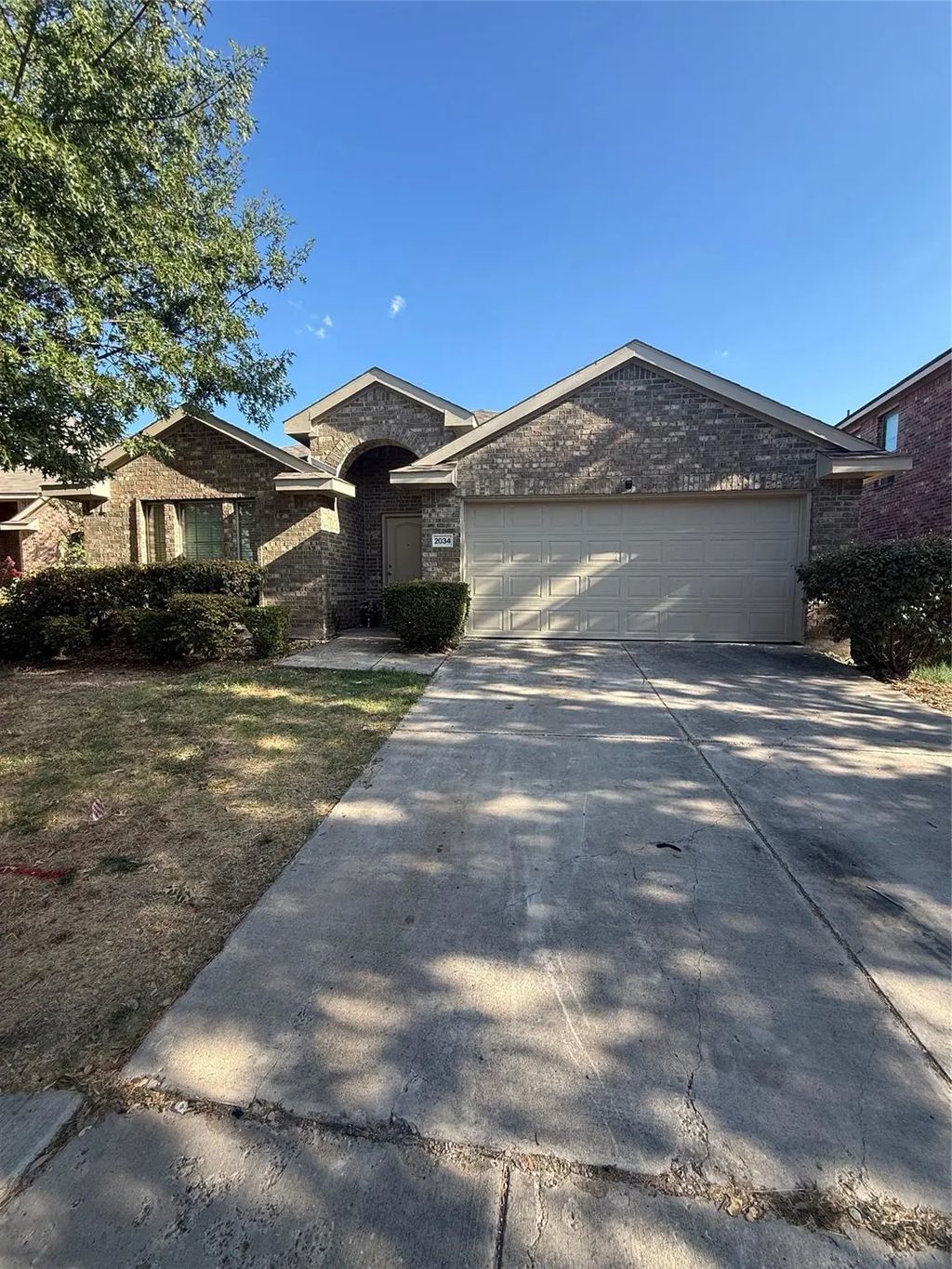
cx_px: 476
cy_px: 634
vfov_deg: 102.1
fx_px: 513
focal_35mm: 14
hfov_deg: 85.7
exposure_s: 1/475
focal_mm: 2.22
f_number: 2.2
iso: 50
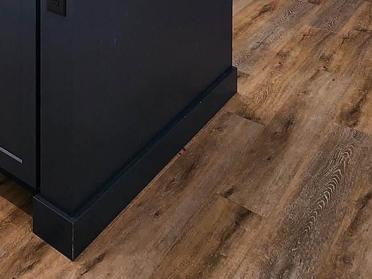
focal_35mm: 48
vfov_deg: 21.6
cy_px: -203
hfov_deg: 36.1
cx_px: 9
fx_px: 516
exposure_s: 1/60
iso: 125
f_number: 2.2
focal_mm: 2.2
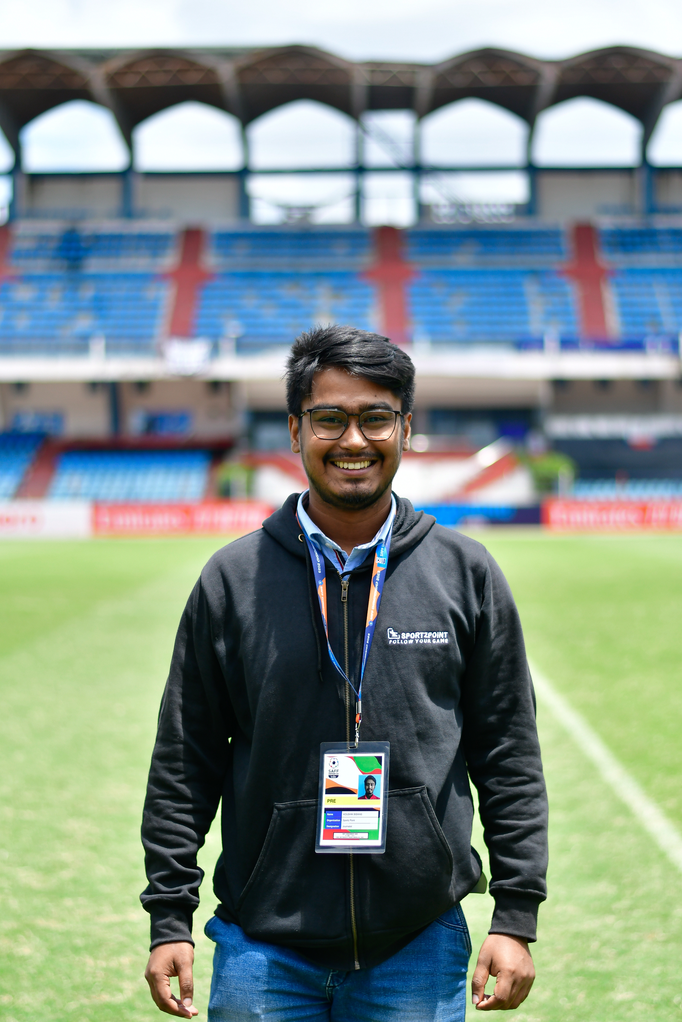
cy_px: 511
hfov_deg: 18.2
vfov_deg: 27.0
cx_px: 341
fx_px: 2131
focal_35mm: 75
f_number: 1.8
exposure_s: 1/3200
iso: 125
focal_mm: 50
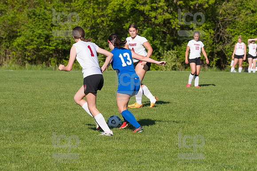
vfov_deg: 6.3
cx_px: 128
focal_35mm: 217
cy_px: 86
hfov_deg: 9.5
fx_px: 1548
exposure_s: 1/1600
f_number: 5.6
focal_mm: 145
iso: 250
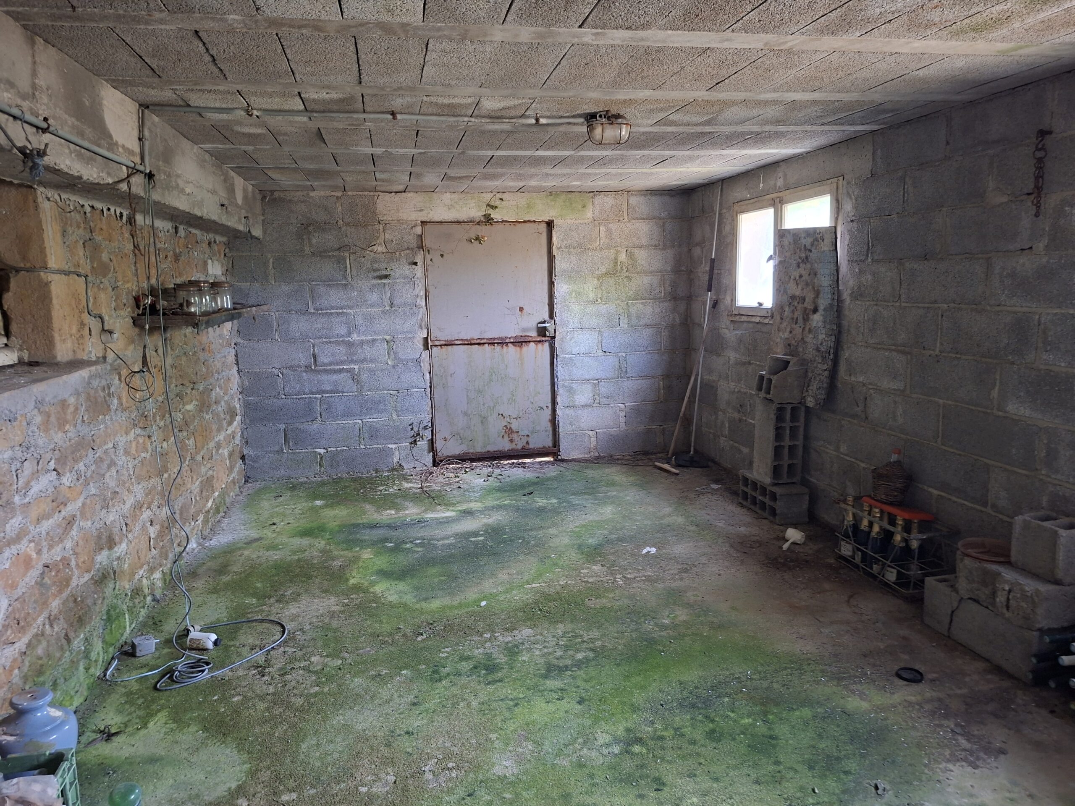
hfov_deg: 73.9
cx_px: 538
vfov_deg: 58.9
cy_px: 403
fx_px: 714
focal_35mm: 23
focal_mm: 5.54
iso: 400
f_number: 1.8
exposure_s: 1/33
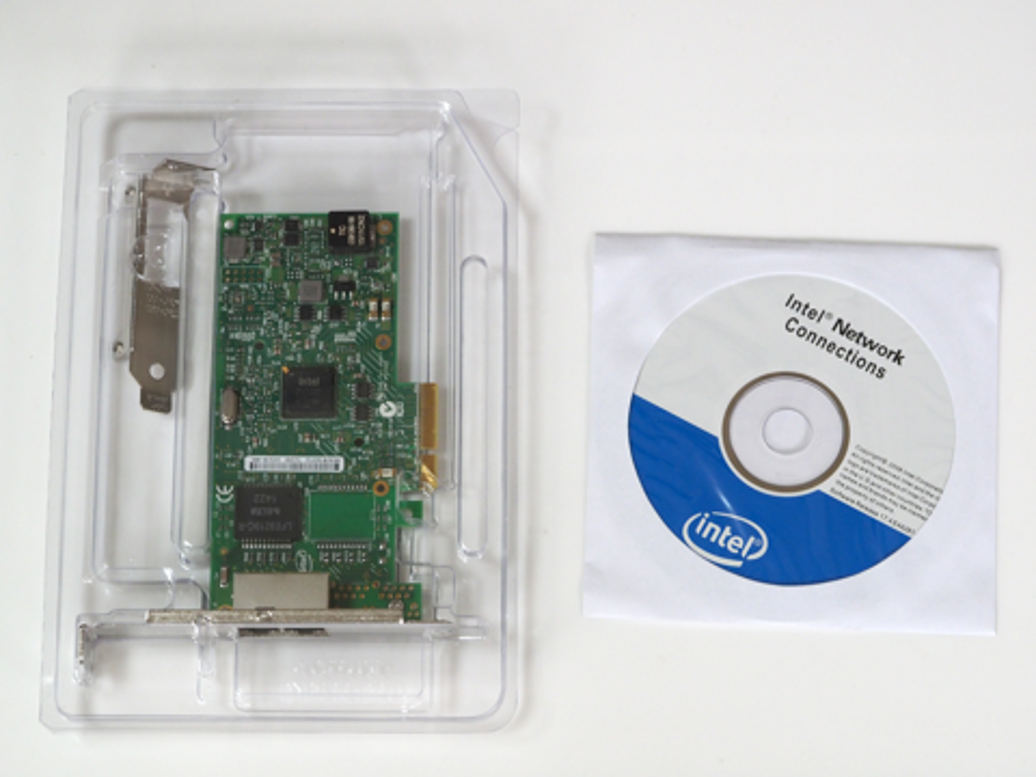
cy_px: 388
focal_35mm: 120
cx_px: 518
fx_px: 3591
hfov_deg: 16.4
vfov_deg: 12.3
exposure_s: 1/125
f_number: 4
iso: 1000
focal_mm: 60
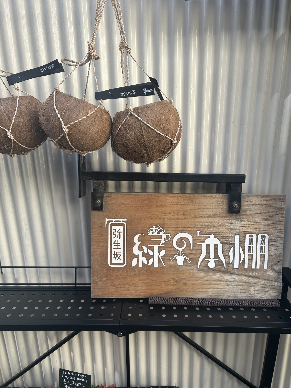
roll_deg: +0.9
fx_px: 291
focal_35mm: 26
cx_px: 146
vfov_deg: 67.3
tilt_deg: -19.1
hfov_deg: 53.1
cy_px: 194
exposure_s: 1/280
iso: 40
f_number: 1.5
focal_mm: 5.7
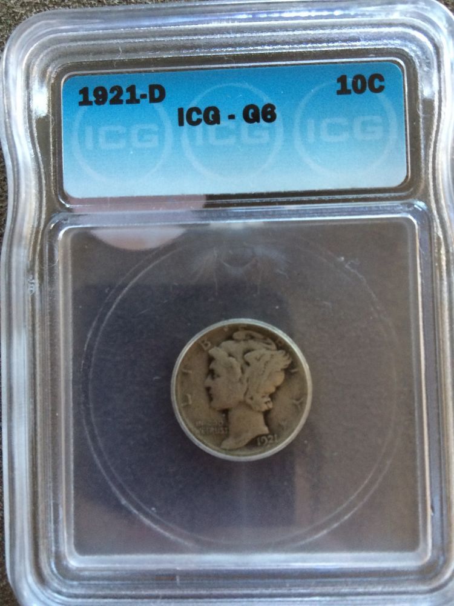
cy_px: 303
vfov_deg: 61.7
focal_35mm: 29
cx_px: 227
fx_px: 507
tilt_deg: -85.0
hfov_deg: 48.2
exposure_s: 1/30
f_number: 2.2
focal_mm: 4.15
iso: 125
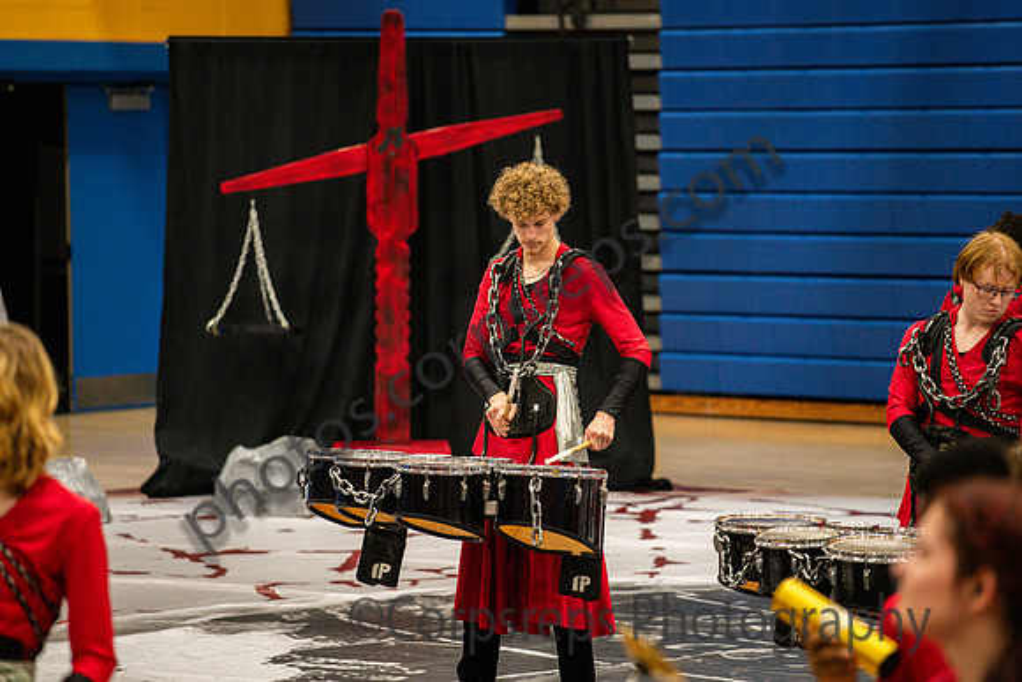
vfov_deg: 6.9
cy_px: 341
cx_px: 511
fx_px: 5679
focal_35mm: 200
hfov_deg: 10.3
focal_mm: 200
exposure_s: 1/500
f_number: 4
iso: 6400
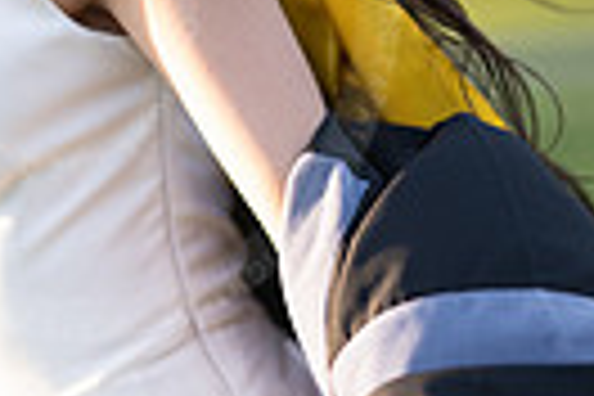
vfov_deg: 8.1
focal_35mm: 170
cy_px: 148
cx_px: 90
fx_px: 2805
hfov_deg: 12.0
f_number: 1.3
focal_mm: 50
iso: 200
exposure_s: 1/1250
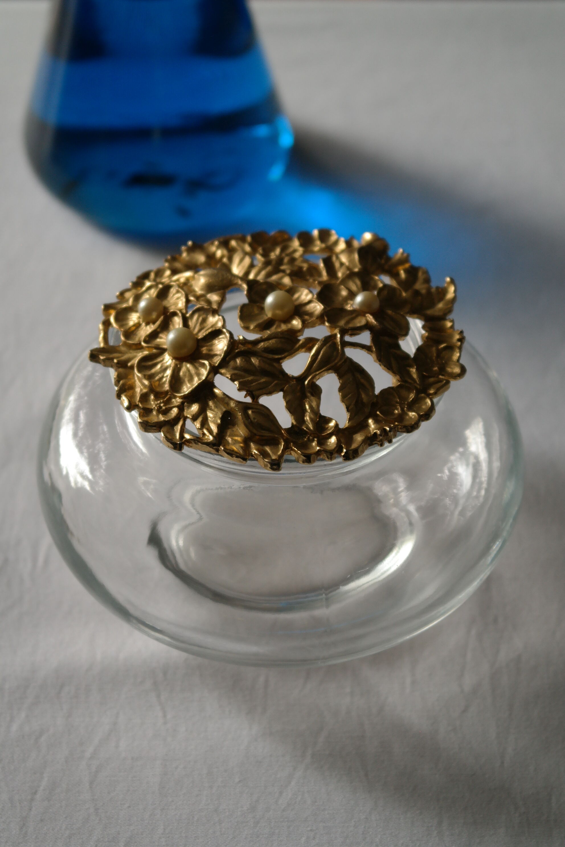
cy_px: 424
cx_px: 282
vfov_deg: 26.3
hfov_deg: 17.7
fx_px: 1813
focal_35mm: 77
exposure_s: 1/80
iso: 800
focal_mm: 50
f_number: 5.6
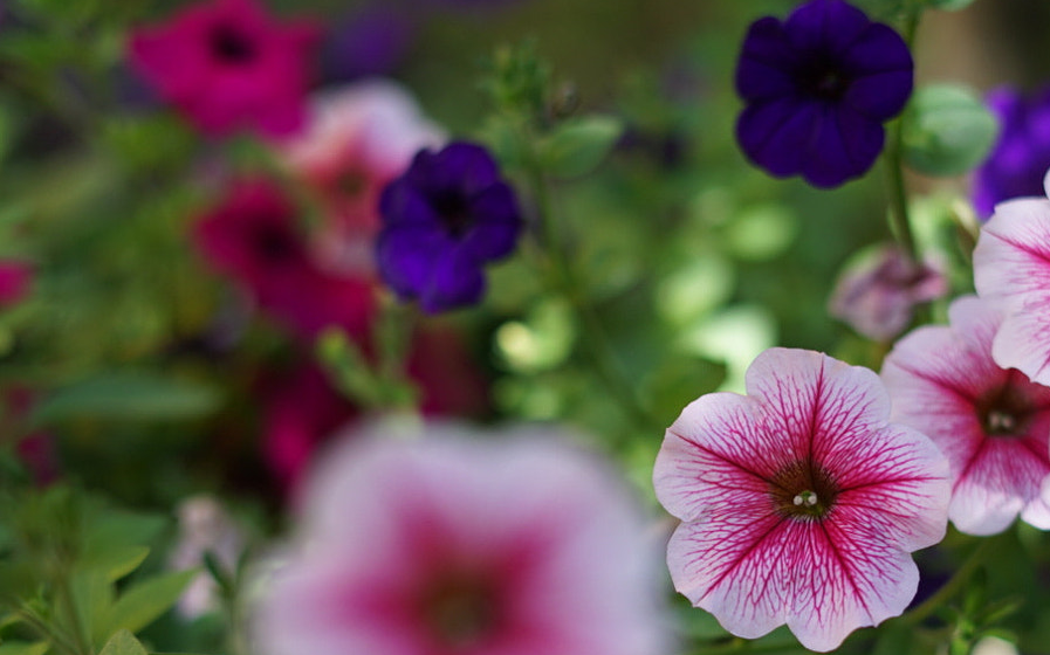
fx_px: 2603
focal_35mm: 91
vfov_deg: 14.2
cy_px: 581
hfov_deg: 22.7
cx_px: 693
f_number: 2.2
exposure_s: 1/500
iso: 160
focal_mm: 50
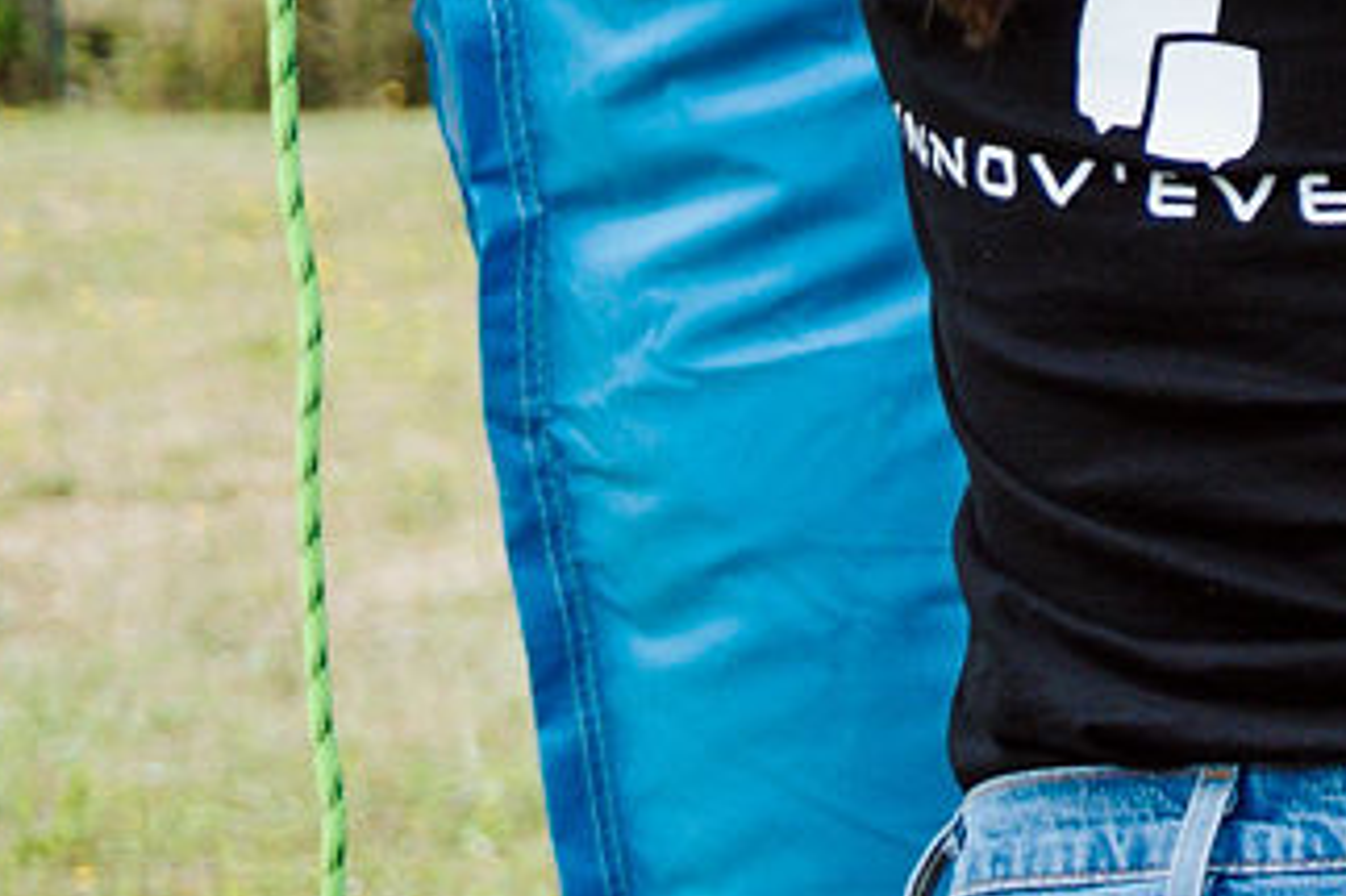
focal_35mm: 201
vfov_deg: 6.7
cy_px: -473
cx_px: 4572
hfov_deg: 8.1
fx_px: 7511
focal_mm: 28
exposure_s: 1/2000
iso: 200
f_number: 2.8
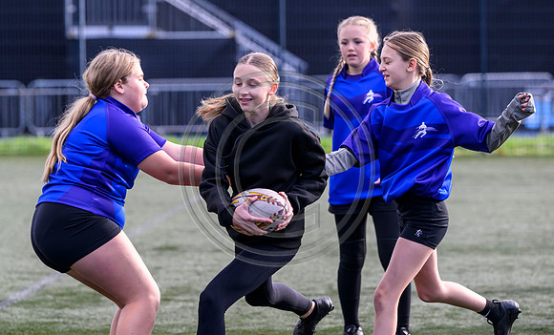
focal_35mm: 219
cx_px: 296
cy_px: 179
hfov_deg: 9.7
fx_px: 3280
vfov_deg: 5.9
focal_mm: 175
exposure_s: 1/1600
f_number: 4.5
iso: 1600
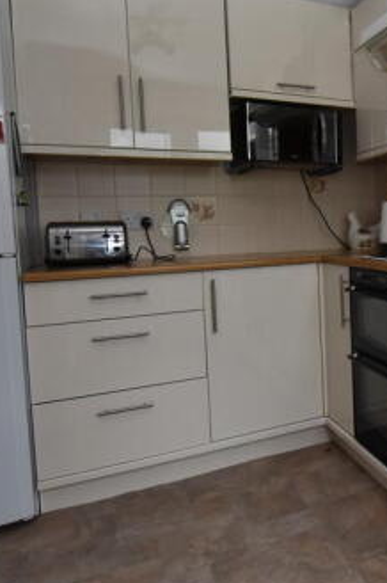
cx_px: 399
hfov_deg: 38.1
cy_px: 257
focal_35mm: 30
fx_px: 485
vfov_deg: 61.8
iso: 800
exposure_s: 1/125
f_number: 5.6
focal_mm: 10
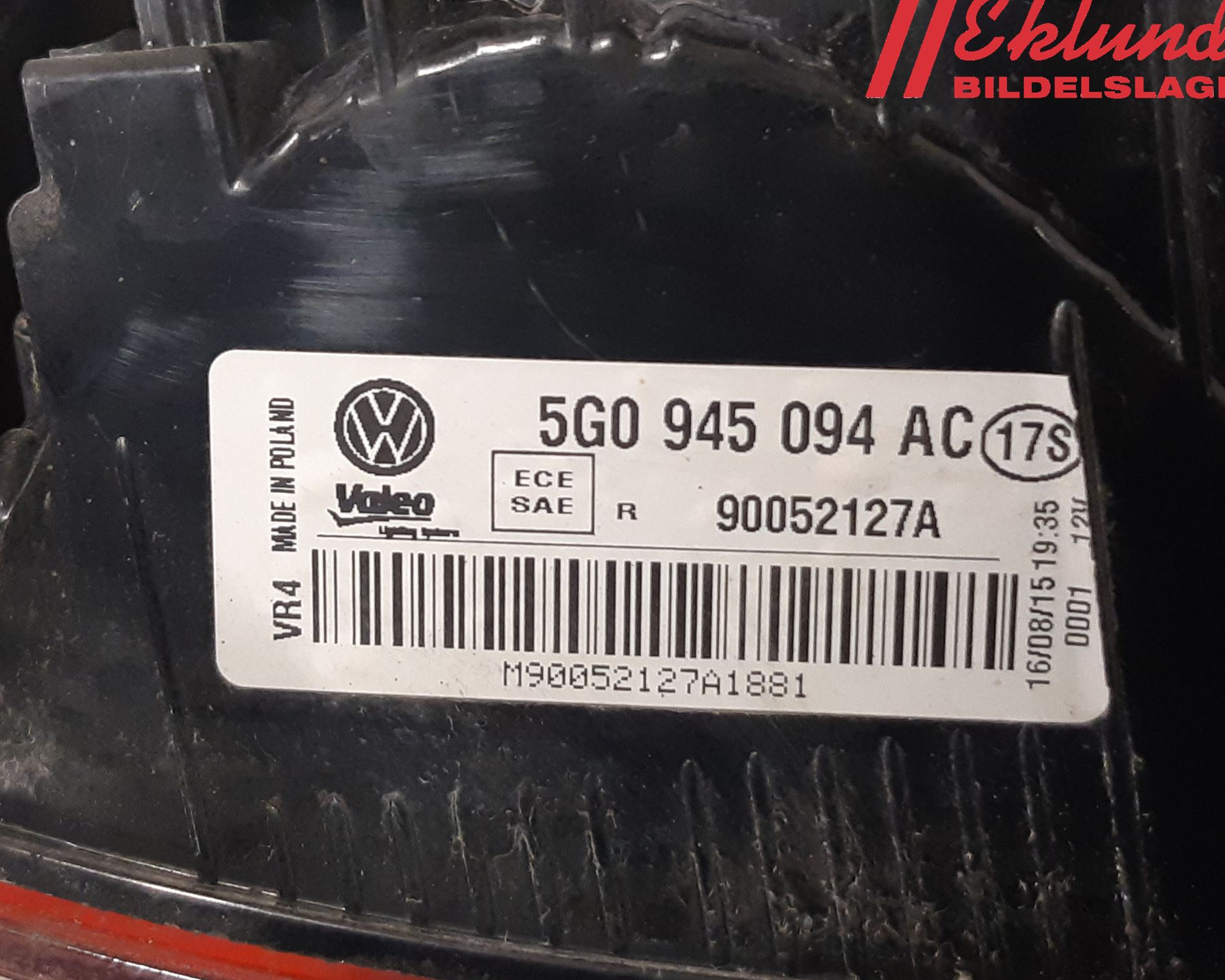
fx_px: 1015
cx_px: 595
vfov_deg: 51.5
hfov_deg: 62.2
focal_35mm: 28
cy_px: 493
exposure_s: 1/50
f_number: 1.7
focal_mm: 3.93
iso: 250
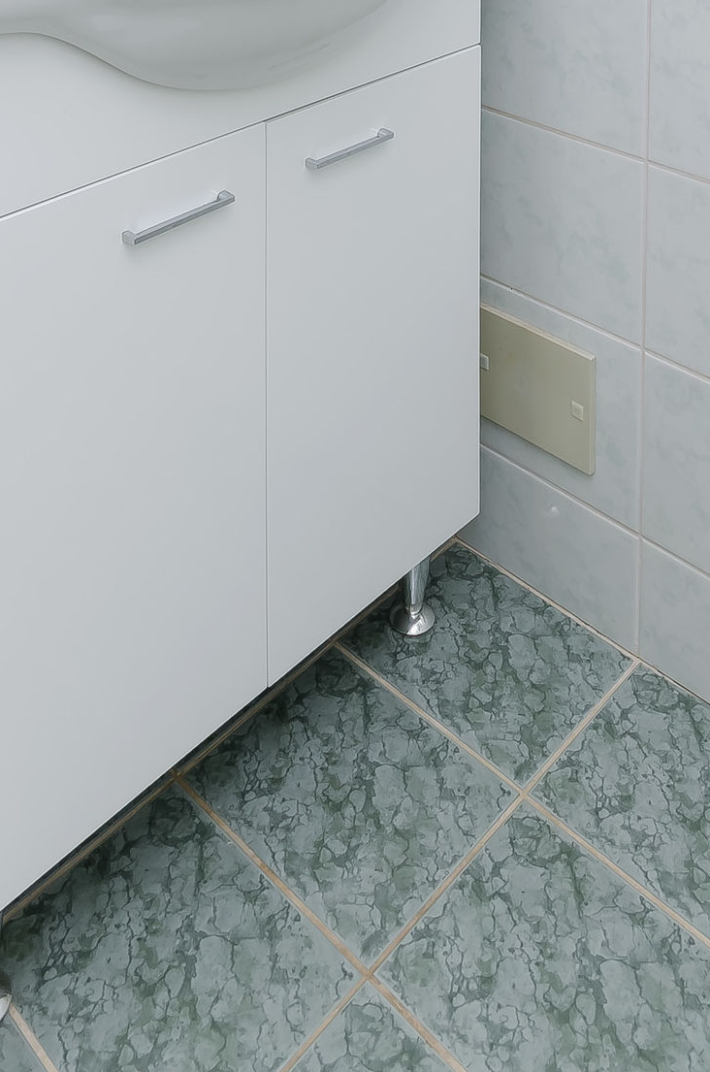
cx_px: 436
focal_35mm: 38
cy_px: -254
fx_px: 1129
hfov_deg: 34.8
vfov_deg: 36.9
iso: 160
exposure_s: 1/60
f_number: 8
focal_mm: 10
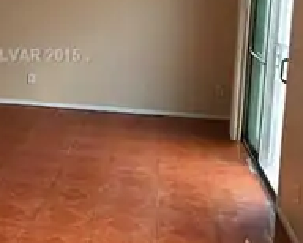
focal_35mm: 59
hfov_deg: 30.6
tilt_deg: -7.5
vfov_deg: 25.5
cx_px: 35
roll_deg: -2.3
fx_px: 530
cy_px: 55
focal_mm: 4.15
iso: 80
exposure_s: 1/30
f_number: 2.2
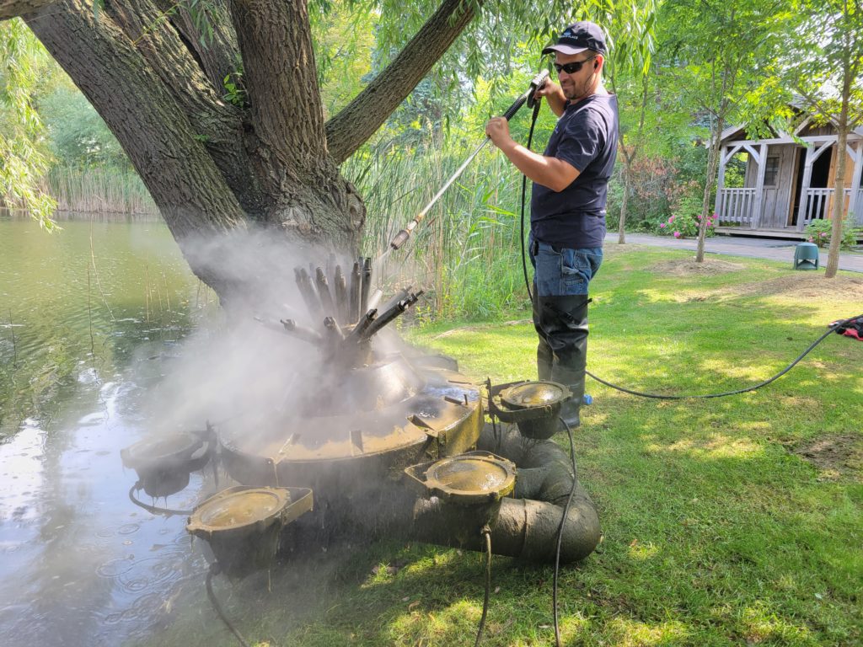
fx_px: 648
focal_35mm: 26
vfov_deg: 53.1
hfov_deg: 67.3
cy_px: 324
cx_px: 432
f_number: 1.8
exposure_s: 1/177
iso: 40
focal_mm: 5.4
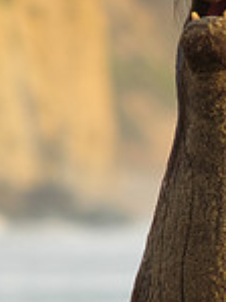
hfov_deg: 0.9
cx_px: 273
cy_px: 282
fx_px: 14369
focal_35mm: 1646
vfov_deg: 1.2
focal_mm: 380
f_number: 8
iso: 400
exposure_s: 1/125
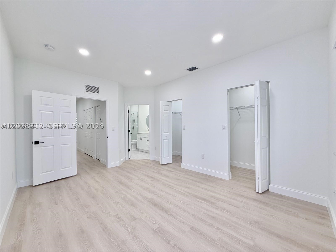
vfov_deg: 85.7
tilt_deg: +0.6
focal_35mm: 14
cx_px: 168
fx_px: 136
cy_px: 126
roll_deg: +0.5
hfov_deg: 102.1
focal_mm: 2.22
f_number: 2.2
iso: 100
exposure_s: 1/120
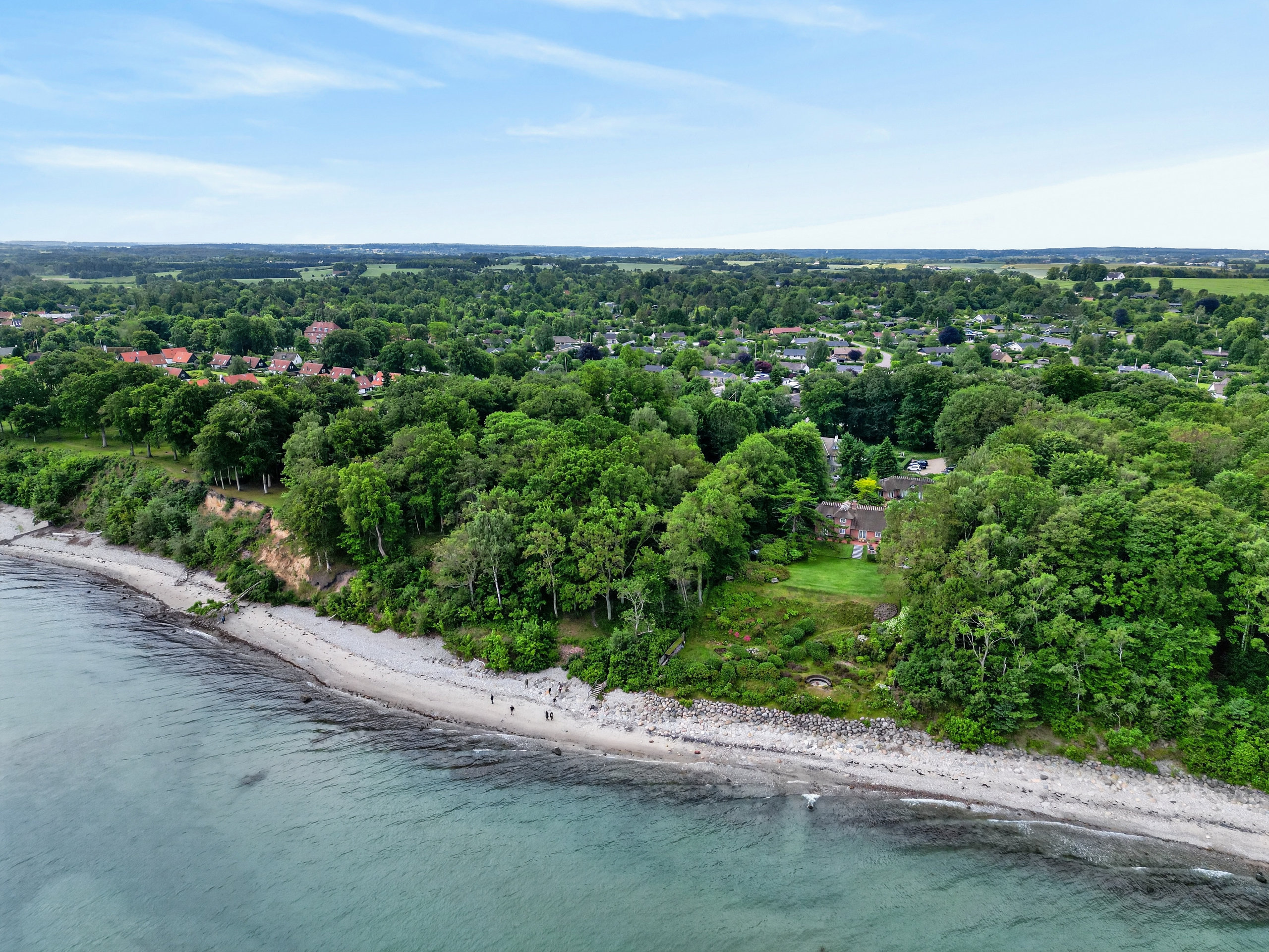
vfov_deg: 56.8
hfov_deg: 71.6
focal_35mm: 24
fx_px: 880
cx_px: 634
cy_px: 476
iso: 100
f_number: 1.7
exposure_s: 1/2500
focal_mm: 6.7
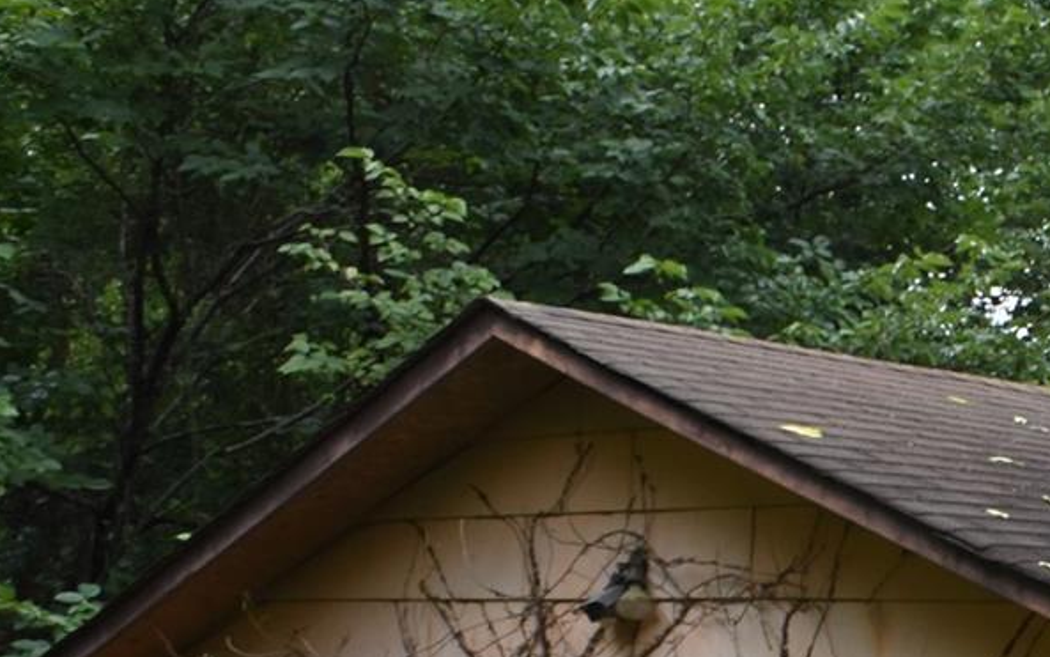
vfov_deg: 13.3
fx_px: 2719
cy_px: 856
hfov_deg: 20.6
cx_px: 1211
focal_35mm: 95
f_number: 7.1
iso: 400
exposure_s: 1/200
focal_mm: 18
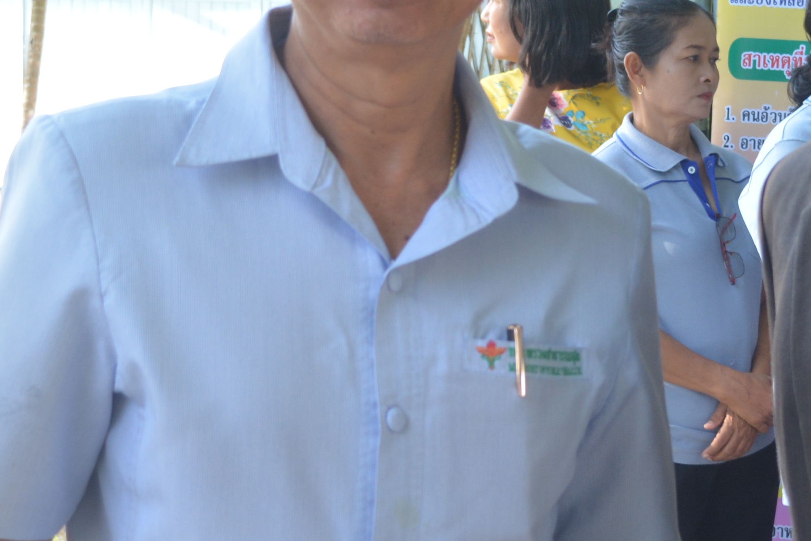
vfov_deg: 9.4
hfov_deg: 14.1
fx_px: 3279
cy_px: 258
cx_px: 584
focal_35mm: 146
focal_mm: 31
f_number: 5.6
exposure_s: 1/60
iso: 320
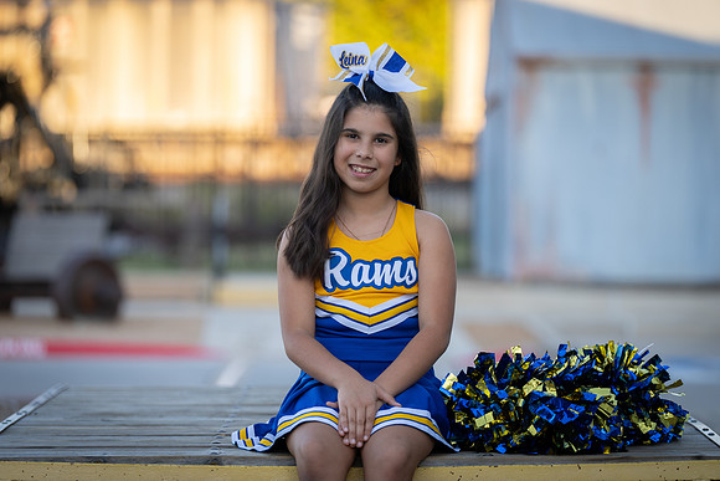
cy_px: 240
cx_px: 360
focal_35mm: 140
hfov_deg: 14.6
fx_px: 2804
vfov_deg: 9.8
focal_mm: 136
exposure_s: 1/320
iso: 125
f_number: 2.8
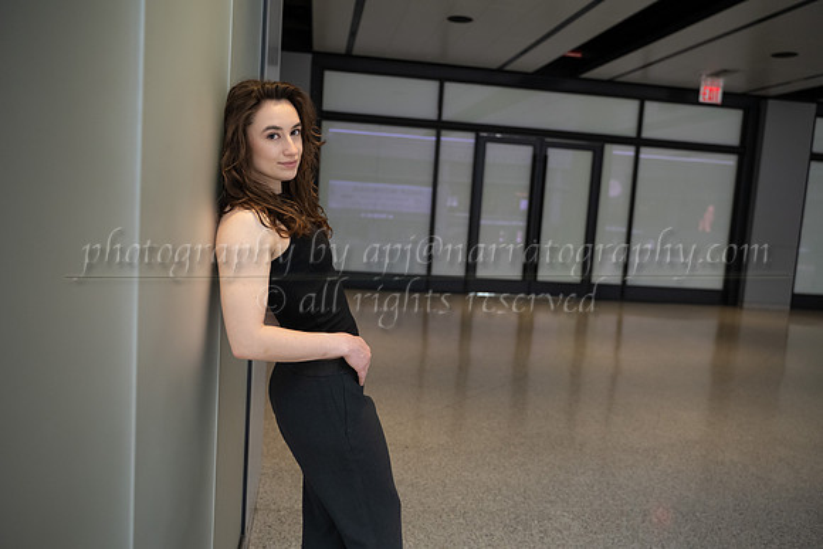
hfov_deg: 65.5
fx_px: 640
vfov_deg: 46.4
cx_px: 412
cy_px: 274
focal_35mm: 28
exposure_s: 1/800
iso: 1600
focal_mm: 28
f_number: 2.8
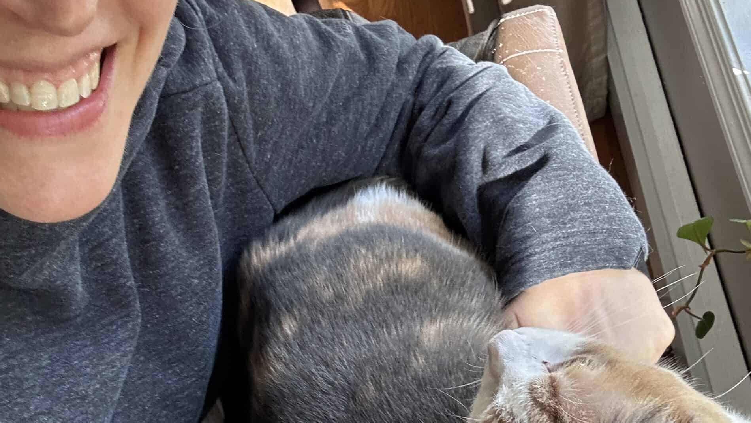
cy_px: 283
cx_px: 373
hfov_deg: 46.4
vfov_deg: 26.9
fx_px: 876
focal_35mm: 44
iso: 80
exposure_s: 1/99
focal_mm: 2.69
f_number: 1.9
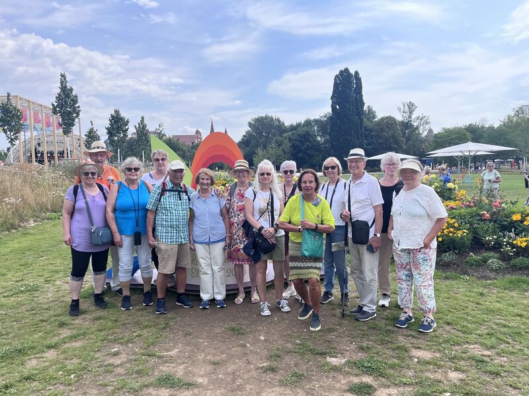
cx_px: 264
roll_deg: +1.4
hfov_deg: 67.3
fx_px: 397
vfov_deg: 53.1
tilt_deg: -3.4
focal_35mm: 26
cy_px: 198
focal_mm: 5.1
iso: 50
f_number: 1.6
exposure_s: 1/2899
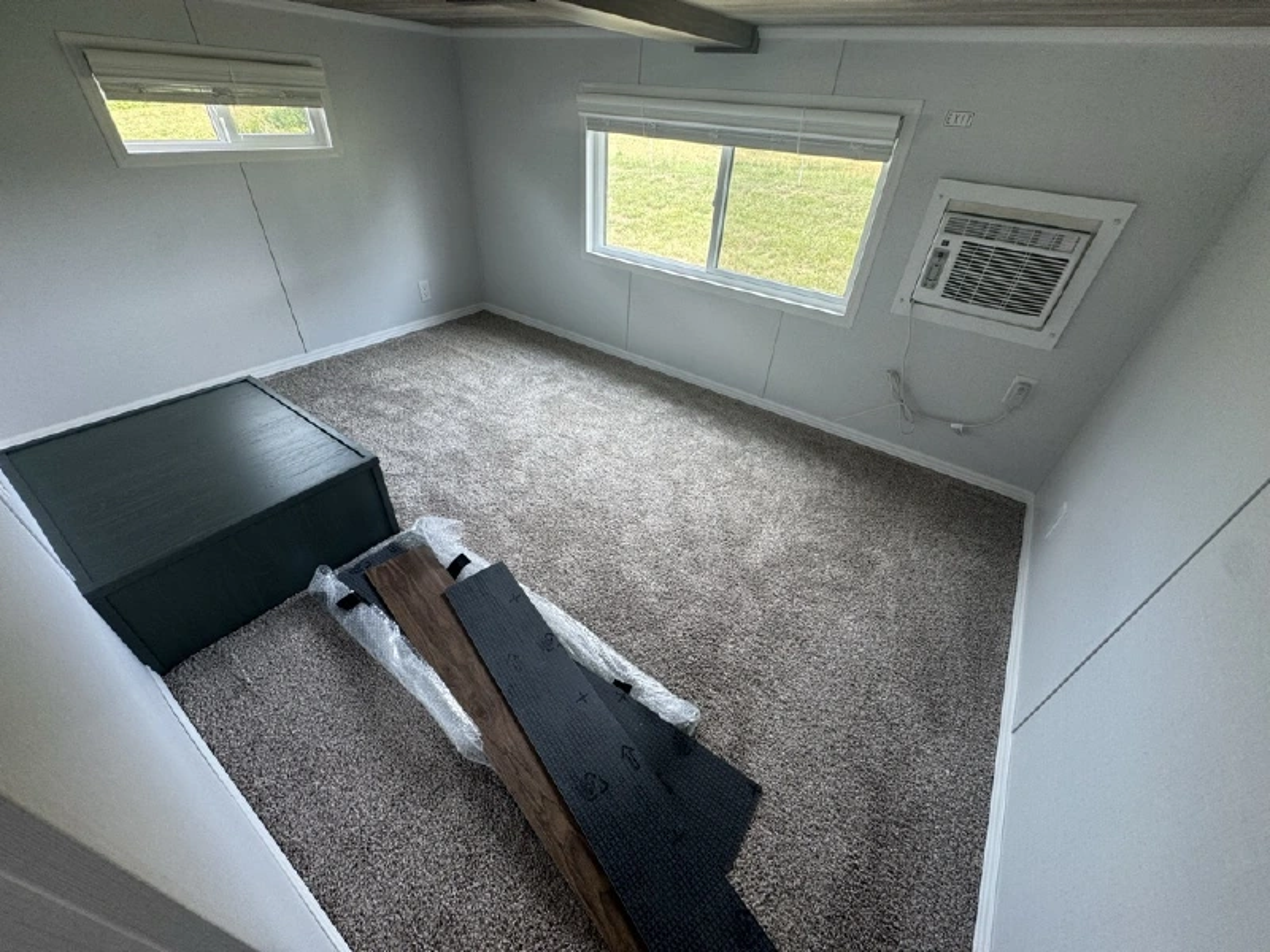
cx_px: 635
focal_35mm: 14
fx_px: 514
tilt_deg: -35.8
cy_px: 476
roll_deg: -5.9
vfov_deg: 85.7
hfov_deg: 102.1
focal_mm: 2.22
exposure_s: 1/99
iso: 100
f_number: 2.2
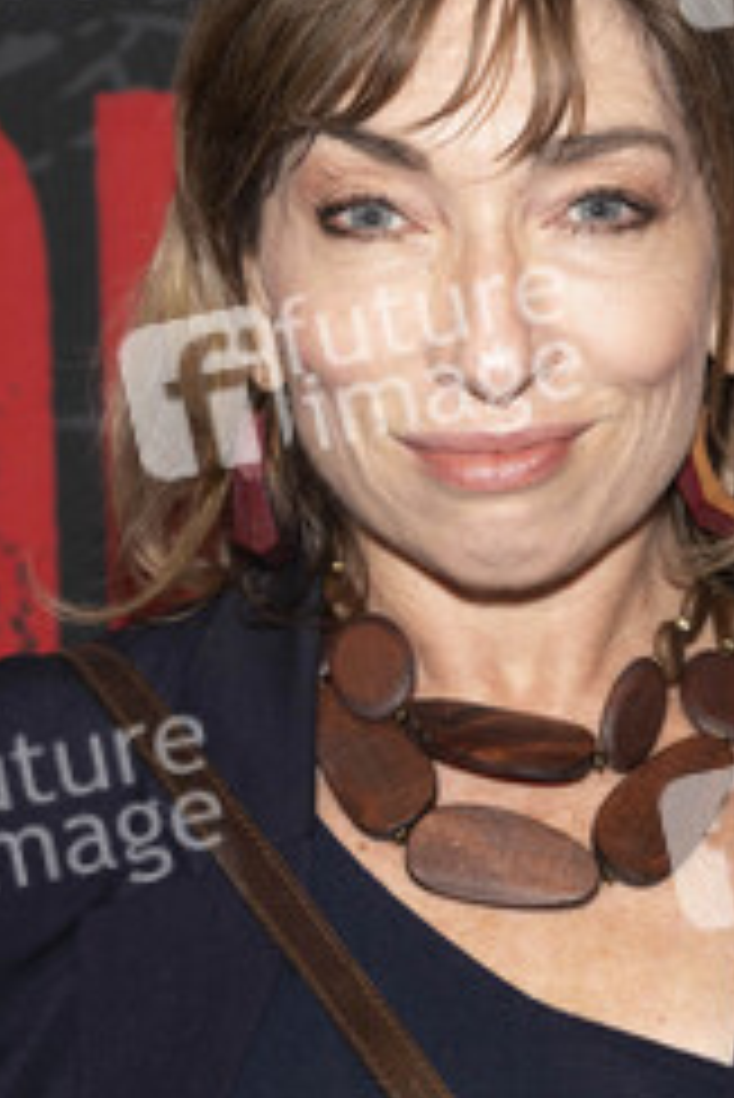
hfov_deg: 7.6
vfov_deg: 11.4
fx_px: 5497
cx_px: 482
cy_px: 598
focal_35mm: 180
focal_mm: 110
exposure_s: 1/200
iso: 800
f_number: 5.6
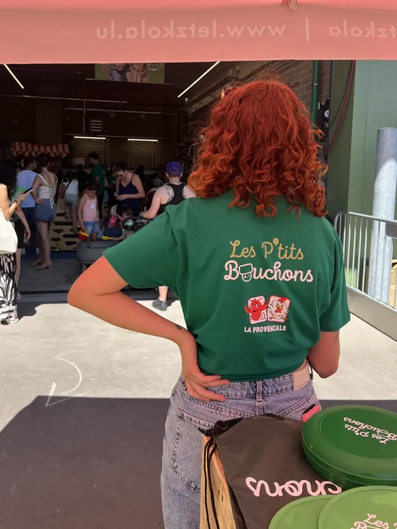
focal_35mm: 26
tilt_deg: -4.4
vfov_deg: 67.3
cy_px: 264
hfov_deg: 53.1
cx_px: 198
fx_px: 398
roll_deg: -0.5
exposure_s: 1/1377
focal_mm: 5.7
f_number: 1.5
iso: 50
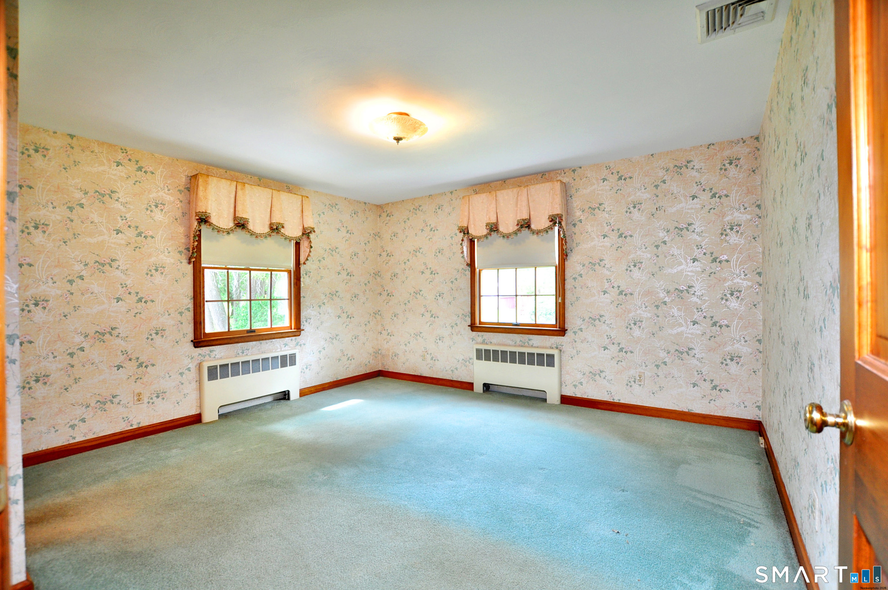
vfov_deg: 77.2
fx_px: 370
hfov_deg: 100.5
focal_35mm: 15
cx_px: 444
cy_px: 295
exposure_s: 1/20
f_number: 4.5
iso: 250
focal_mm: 10
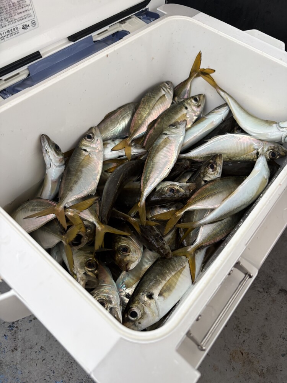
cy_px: 192
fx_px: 287
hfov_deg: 53.1
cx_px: 144
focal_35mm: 26
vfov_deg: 67.3
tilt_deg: -55.1
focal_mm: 5.96
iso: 160
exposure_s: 1/60
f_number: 1.6
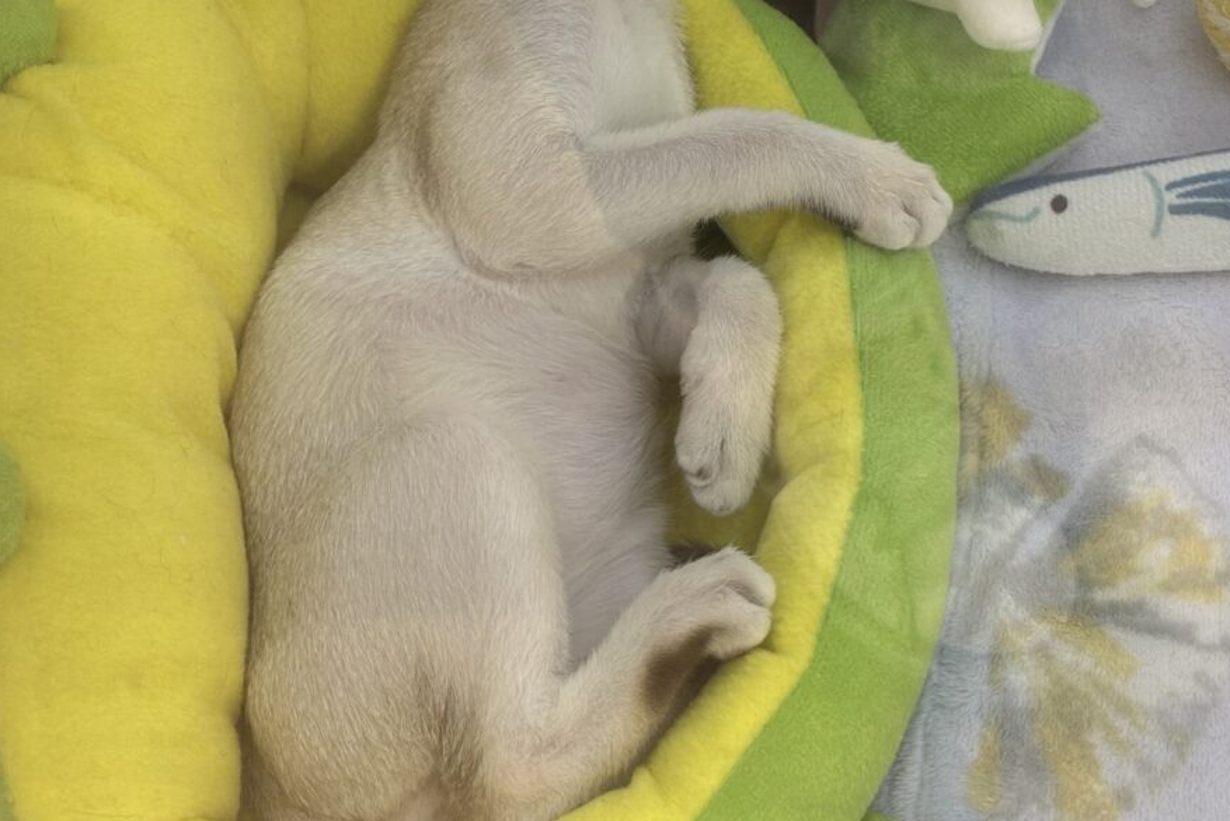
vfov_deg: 18.3
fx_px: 2529
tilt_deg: -52.3
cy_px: 216
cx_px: 620
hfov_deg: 27.3
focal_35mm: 74
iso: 100
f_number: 1.6
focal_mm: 5.96
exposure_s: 1/50
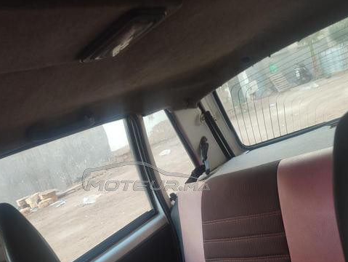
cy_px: 176
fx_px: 342
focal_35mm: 34
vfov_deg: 41.3
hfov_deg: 53.7
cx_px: 146
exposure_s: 1/50
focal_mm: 6.04
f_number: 1.9
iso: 179
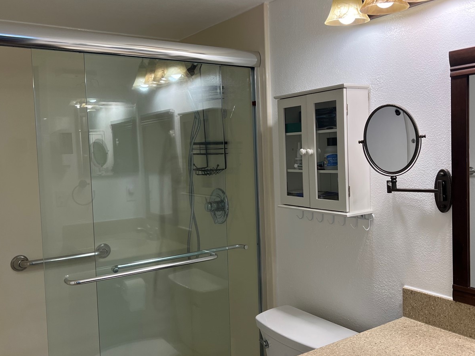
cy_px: 179
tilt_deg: -4.4
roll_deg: +2.5
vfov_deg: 40.7
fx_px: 480
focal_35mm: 35
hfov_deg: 52.6
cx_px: 253
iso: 64
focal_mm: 5.7
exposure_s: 1/165
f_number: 1.5
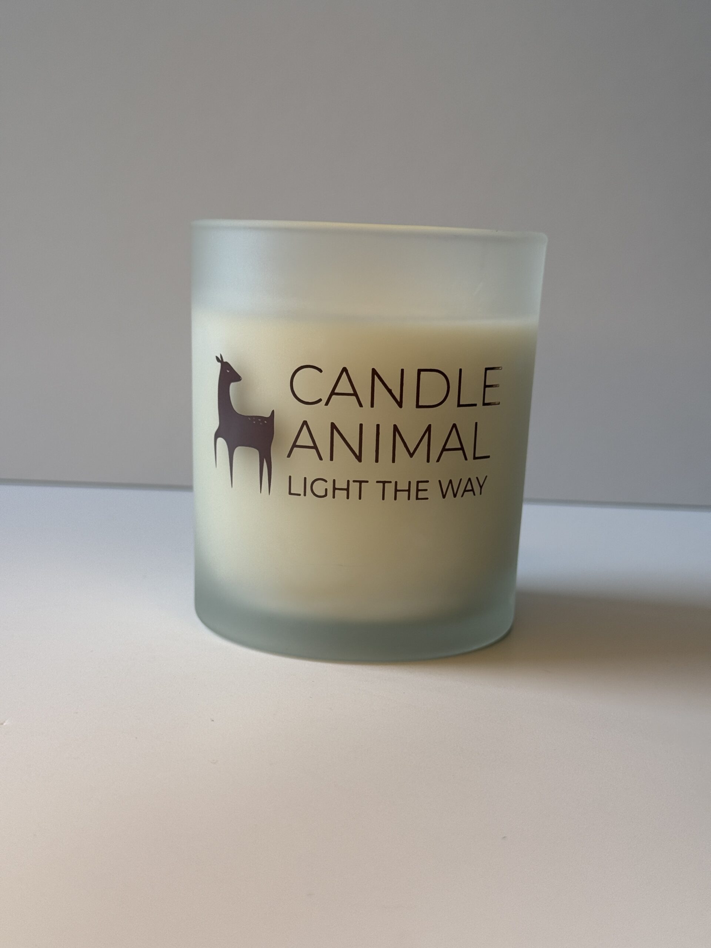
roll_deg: -1.6
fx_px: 1315
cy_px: 474
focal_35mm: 48
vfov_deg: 39.7
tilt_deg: -9.3
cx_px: 356
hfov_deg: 30.3
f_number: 1.78
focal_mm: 6.76
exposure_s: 1/578
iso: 64
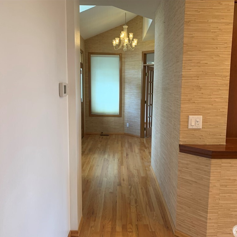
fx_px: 240
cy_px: 119
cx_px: 127
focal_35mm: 31
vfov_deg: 52.5
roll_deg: +1.2
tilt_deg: -4.6
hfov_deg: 52.5
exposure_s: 1/60
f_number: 1.8
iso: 125
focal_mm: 4.25
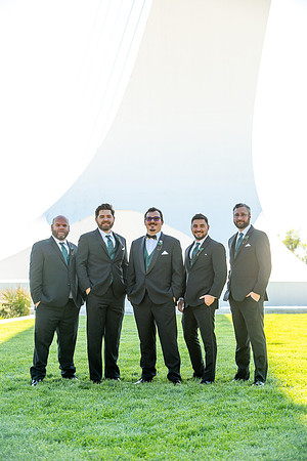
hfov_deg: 14.4
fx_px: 1215
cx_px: 154
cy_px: 230
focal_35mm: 95
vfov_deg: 21.5
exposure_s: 1/640
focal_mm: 95
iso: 400
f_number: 5.6
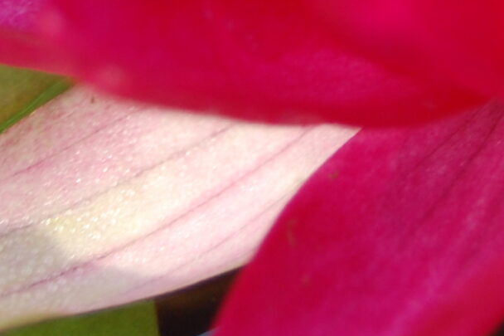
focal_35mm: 347
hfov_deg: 5.9
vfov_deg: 3.9
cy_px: -317
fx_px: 4858
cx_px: 438
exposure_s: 1/100
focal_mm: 55
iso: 400
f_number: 5.6
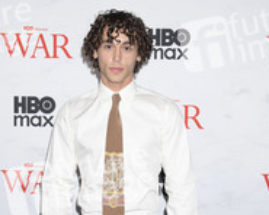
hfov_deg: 24.7
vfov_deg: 18.9
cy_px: 256
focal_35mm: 77
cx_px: 121
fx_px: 613
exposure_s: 1/200
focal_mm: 38
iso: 640
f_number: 5.6
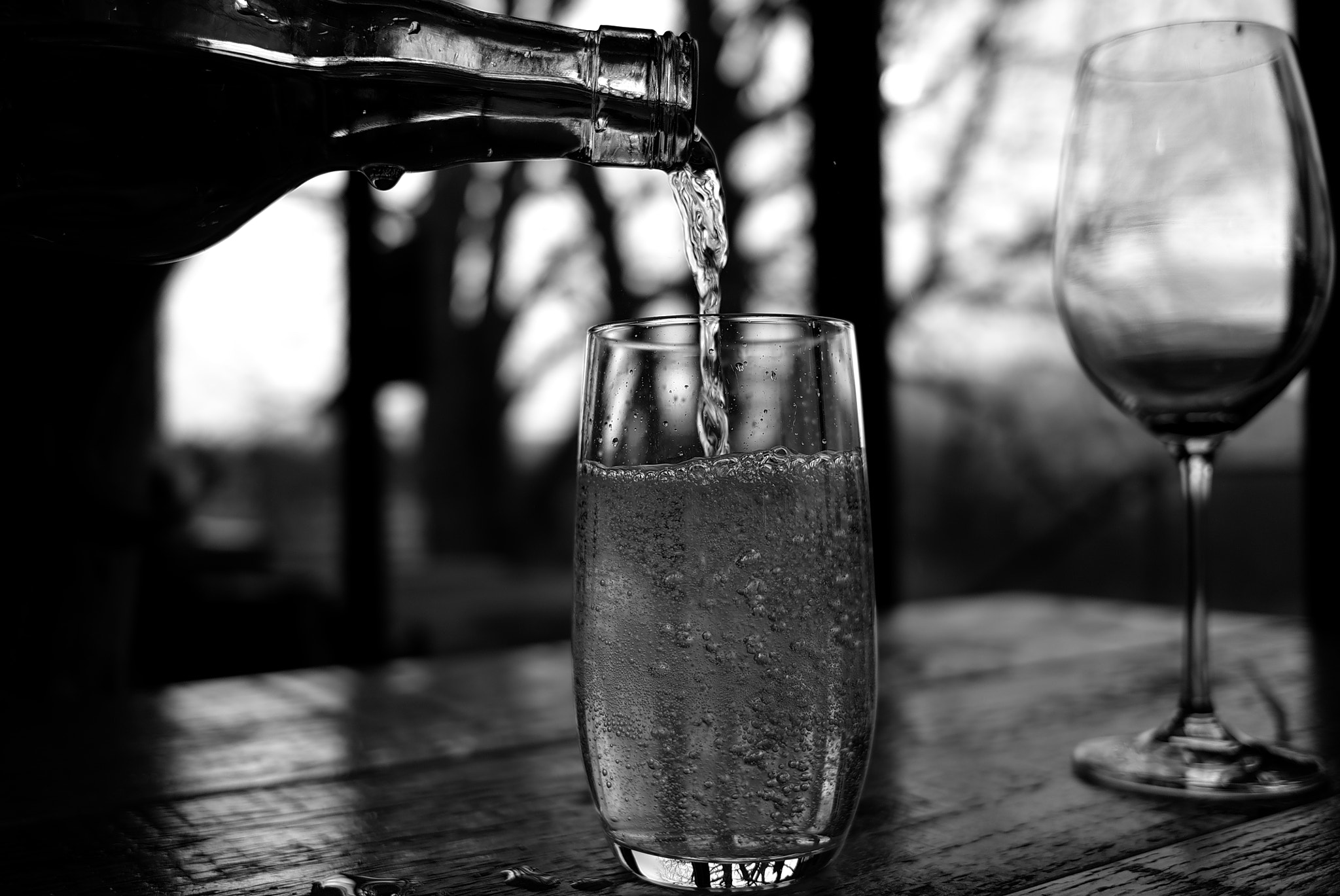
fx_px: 1341
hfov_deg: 53.1
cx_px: 670
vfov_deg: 36.9
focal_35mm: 36
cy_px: 448
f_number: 2.8
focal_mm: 24
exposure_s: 1/320
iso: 100
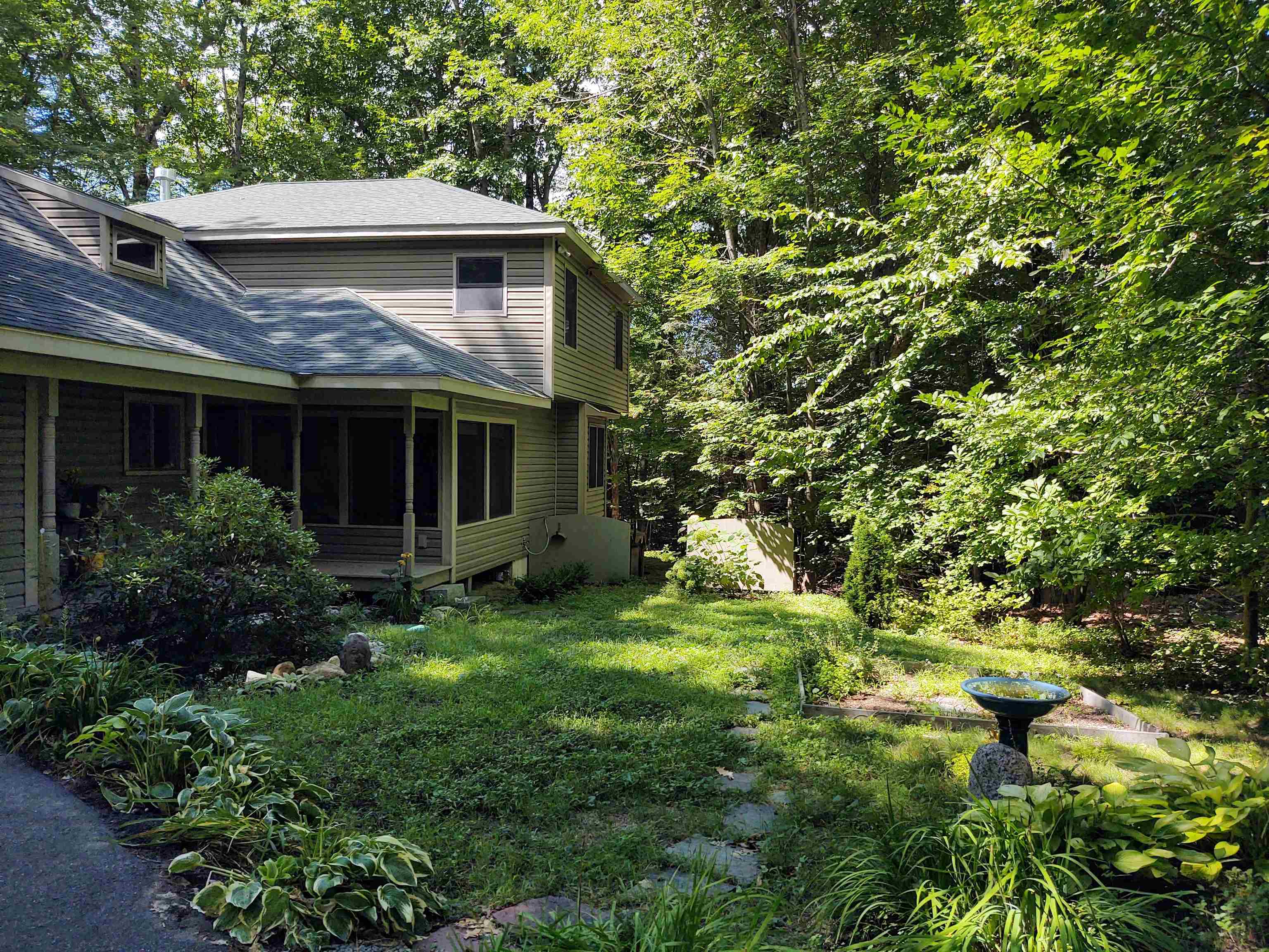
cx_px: 634
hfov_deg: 65.3
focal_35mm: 27
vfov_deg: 51.4
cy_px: 476
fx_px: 990
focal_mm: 4.75
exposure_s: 1/1095
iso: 100
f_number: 1.7
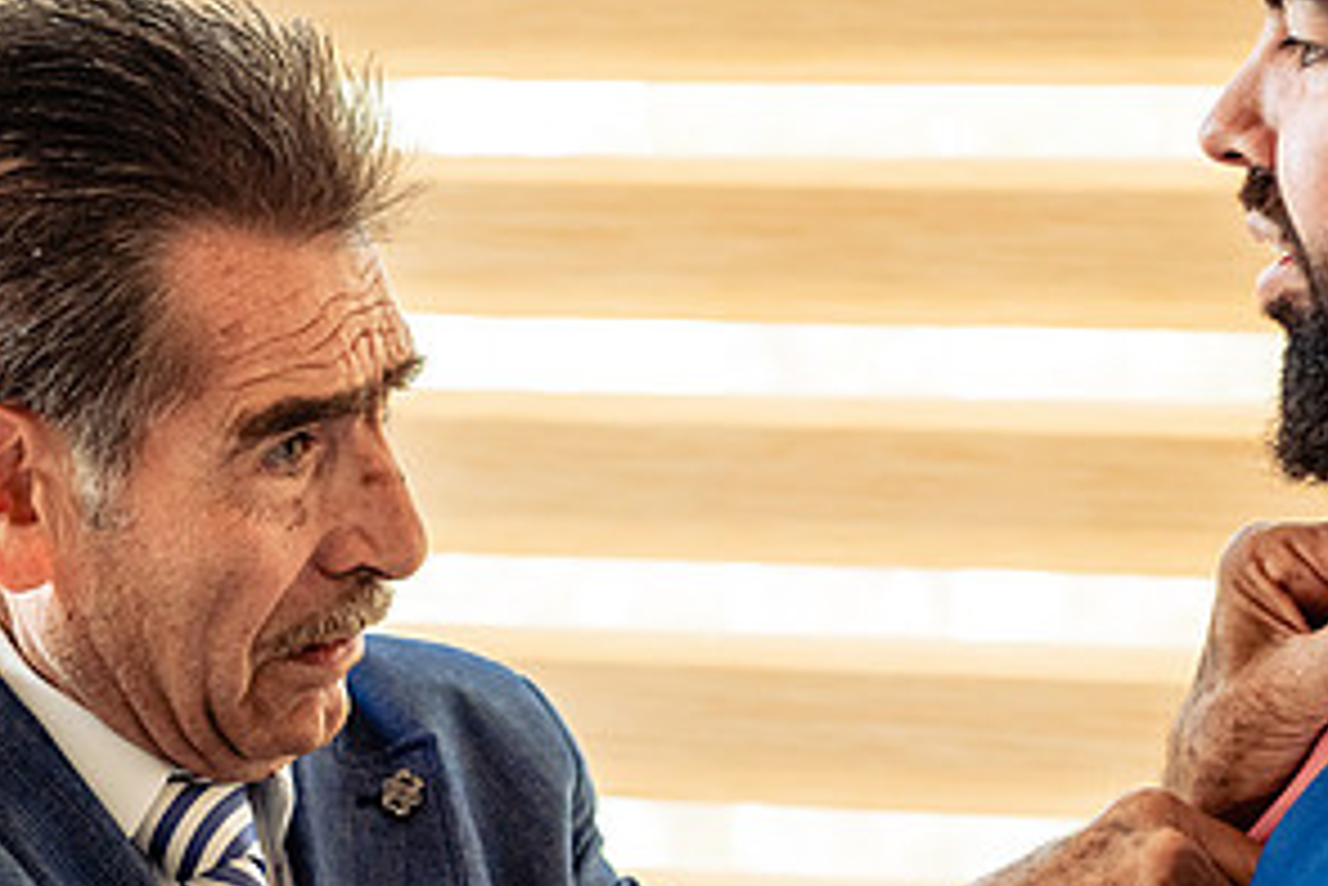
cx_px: 712
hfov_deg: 14.7
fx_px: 5130
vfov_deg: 9.9
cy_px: 565
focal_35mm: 139
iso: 1600
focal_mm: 66
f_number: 4
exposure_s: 1/100
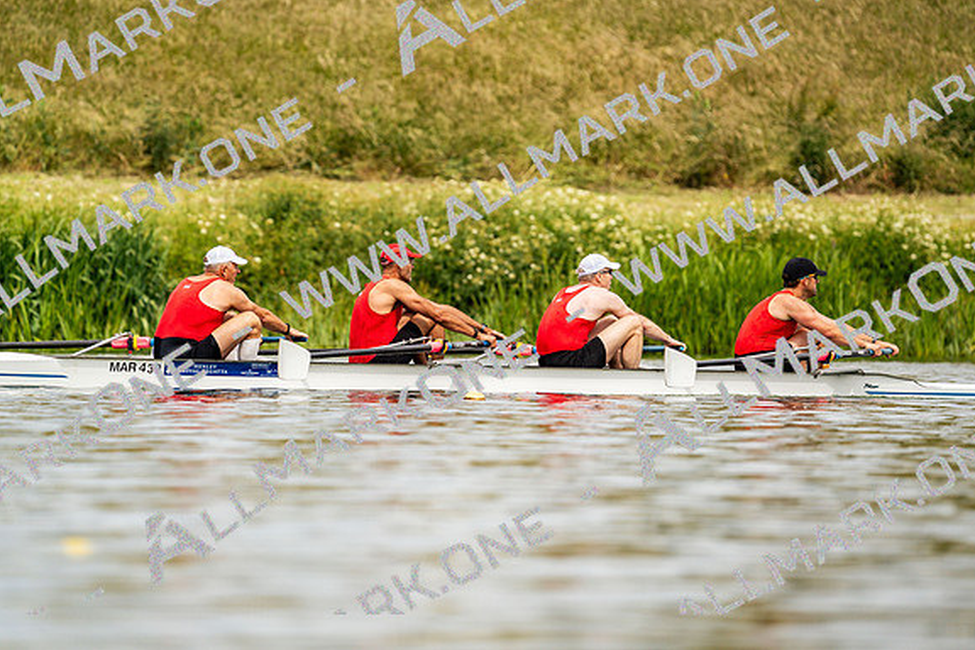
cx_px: 489
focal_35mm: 466
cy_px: 324
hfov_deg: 4.4
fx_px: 12620
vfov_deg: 3.0
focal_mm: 463
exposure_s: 1/2000
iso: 200
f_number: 6.3
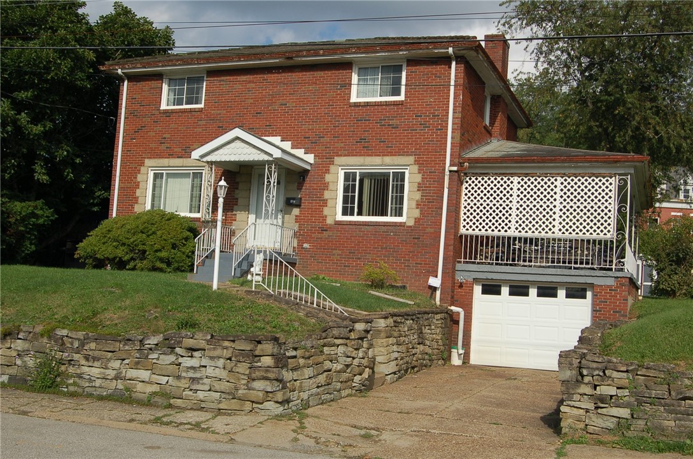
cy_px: 230
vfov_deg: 34.1
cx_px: 346
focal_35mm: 39
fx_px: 749
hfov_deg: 49.6
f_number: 11
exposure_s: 1/500
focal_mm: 26
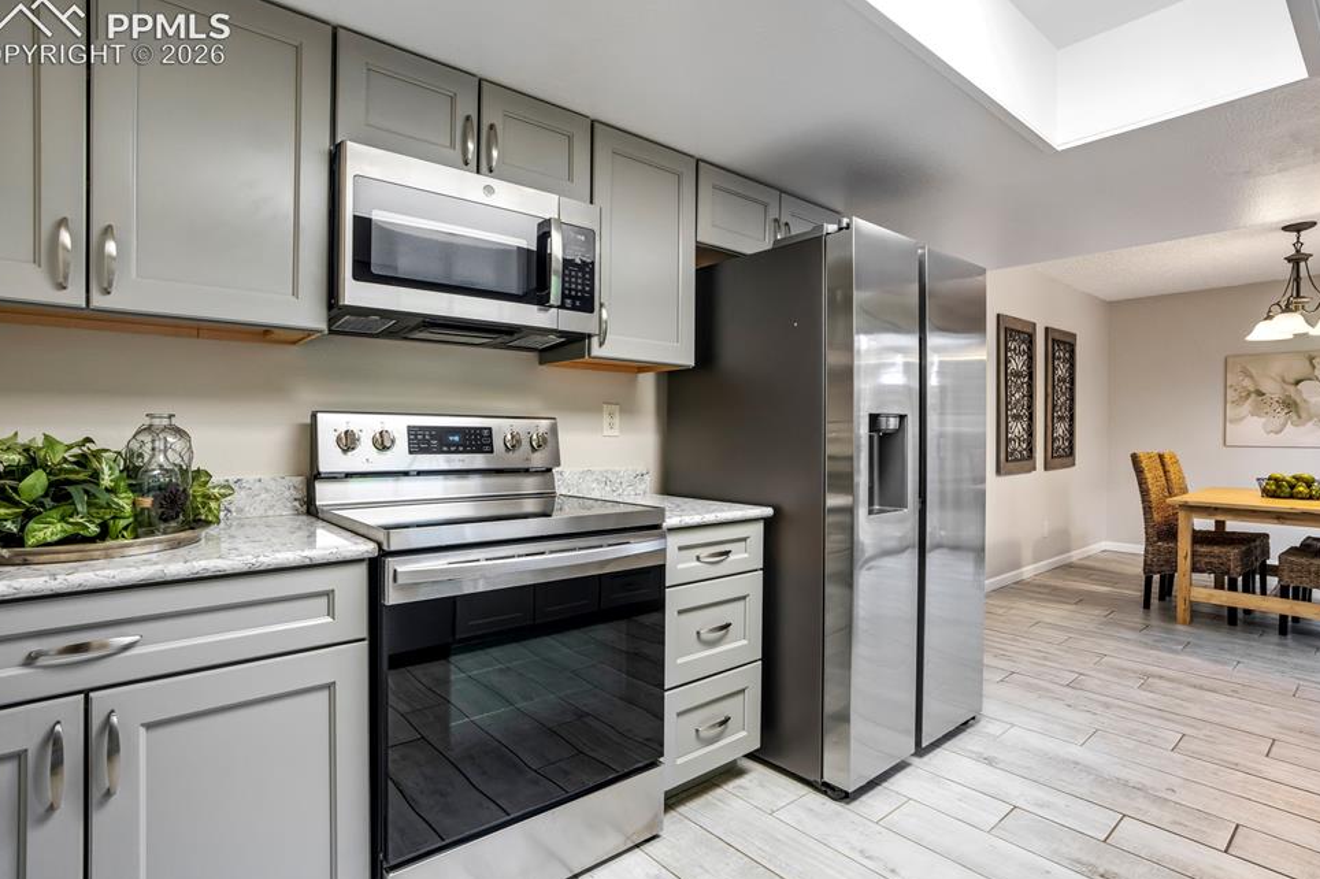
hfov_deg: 93.3
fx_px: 623
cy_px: 456
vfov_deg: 70.4
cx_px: 657
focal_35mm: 17
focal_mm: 16
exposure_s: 1/25
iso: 1000
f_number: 7.1
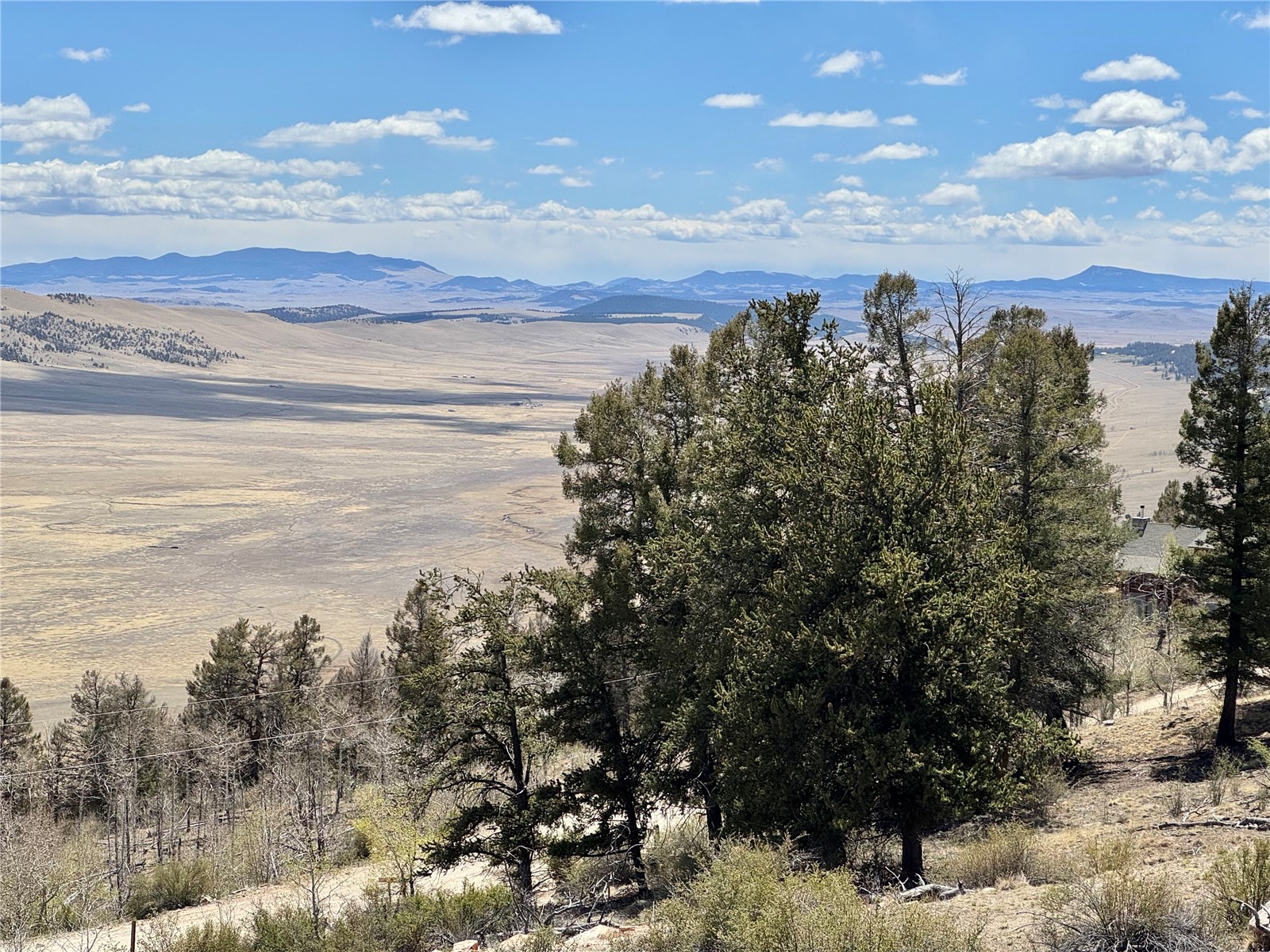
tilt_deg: -4.6
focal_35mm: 77
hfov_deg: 25.3
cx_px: 635
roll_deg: -0.9
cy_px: 476
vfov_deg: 19.1
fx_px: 2825
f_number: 2.8
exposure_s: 1/1393
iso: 25
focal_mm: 9
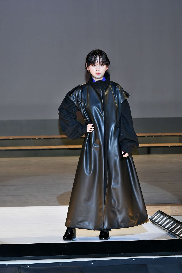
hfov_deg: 7.0
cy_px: 136
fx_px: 1479
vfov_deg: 10.5
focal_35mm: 195
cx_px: 91
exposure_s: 1/250
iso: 800
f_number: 5.6
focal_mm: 130
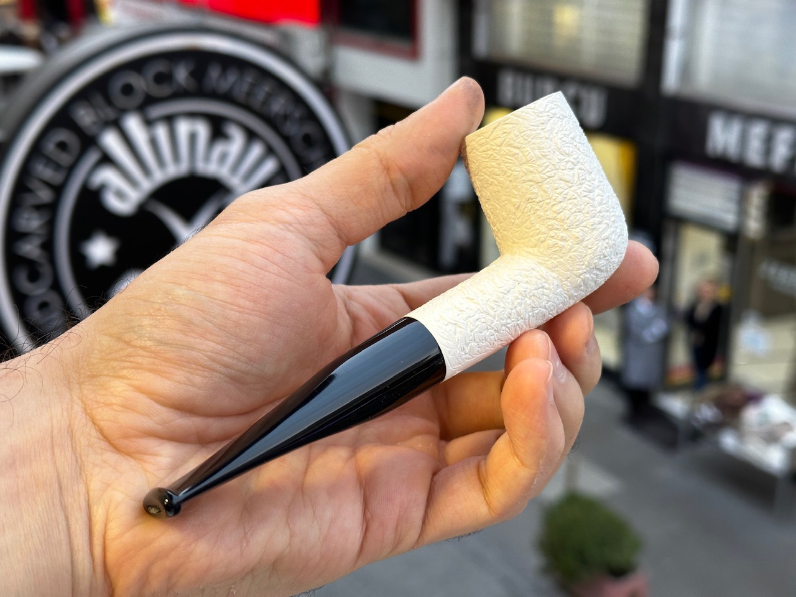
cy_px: 298
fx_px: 1104
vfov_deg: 30.3
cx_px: 398
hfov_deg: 39.7
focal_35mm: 48
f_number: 1.78
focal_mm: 6.86
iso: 100
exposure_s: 1/50
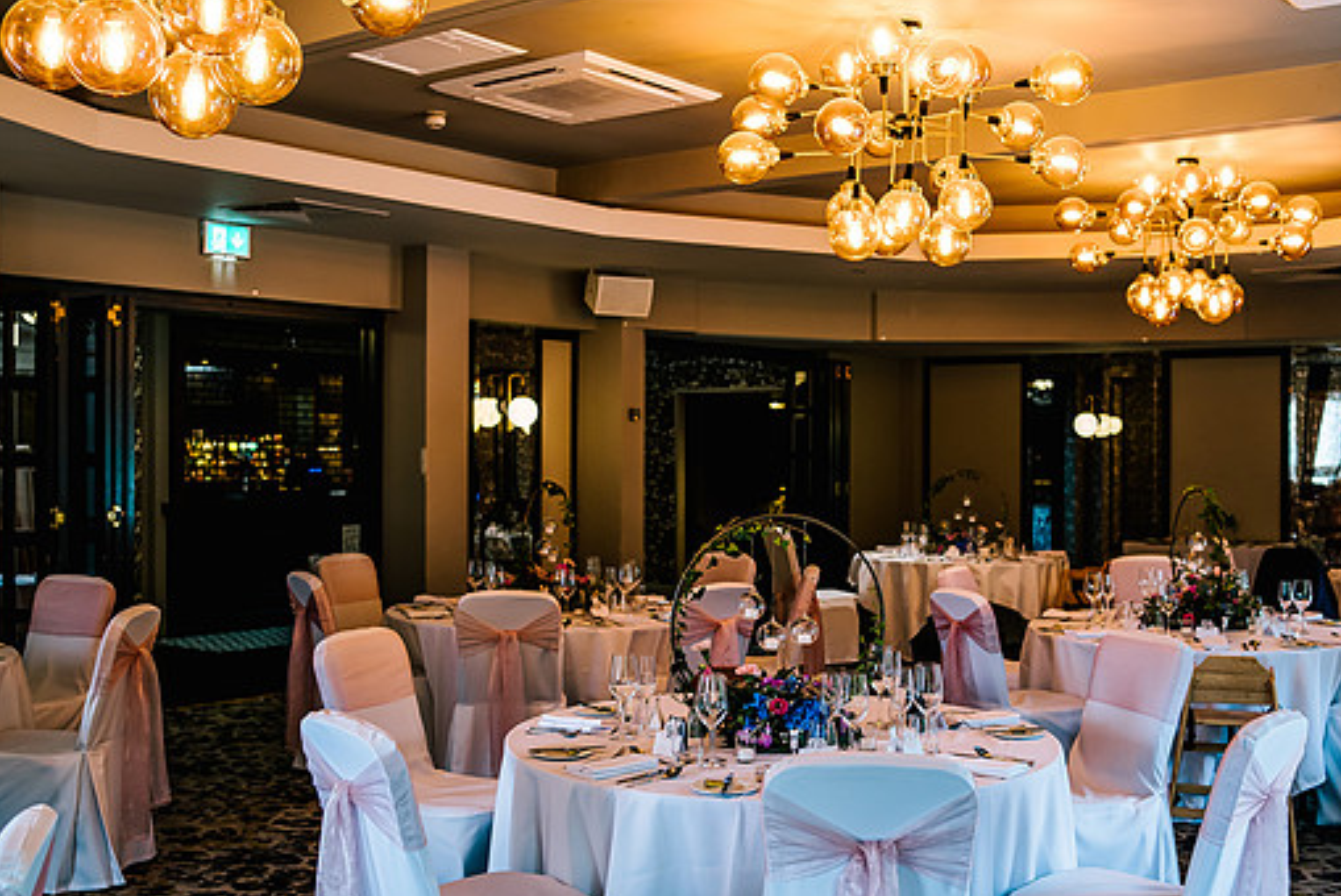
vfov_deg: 32.7
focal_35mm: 41
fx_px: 1528
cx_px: 721
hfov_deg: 47.3
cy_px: 449
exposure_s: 1/250
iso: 800
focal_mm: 35
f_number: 2.8
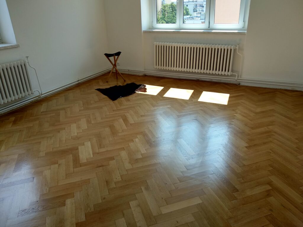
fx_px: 228
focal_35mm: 26
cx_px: 152
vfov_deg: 53.1
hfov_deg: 67.3
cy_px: 114
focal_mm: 3.81
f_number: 2.2
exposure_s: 1/220
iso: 125
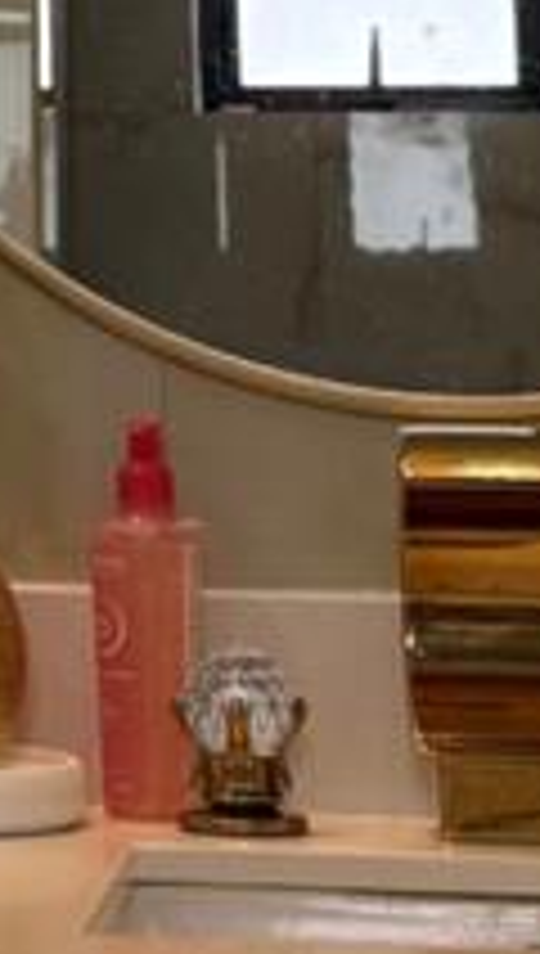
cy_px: -310
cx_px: -184
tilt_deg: +13.9
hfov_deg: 9.5
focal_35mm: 126
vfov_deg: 16.1
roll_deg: -1.1
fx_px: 3192
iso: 100
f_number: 1.78
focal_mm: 6.76
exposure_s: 1/387
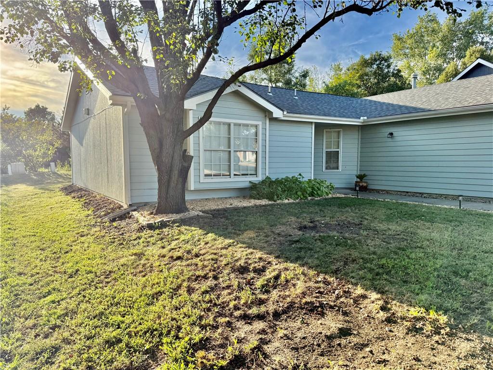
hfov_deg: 71.6
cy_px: 185
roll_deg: +0.9
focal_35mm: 24
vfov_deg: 56.8
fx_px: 342
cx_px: 246
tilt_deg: -3.9
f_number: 1.78
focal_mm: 6.76
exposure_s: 1/1553
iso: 100
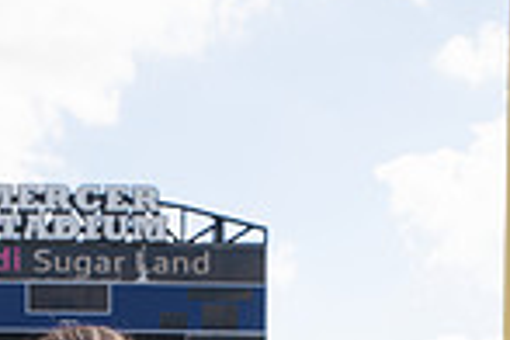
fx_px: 1643
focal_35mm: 116
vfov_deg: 10.5
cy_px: 760
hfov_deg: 17.5
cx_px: 125
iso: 125
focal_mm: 38
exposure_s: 1/320
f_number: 7.1
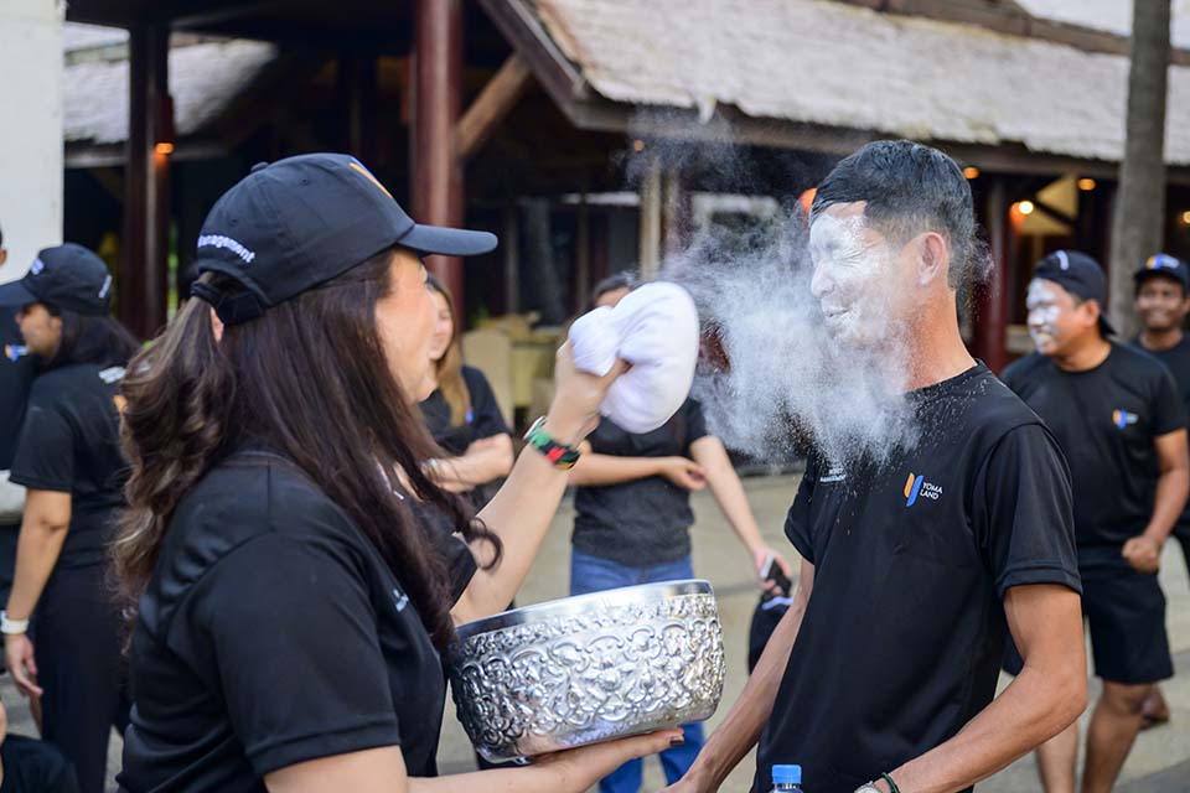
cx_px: 595
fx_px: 1421
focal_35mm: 43
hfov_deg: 45.4
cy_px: 396
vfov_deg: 31.2
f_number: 3.2
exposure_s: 1/200
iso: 1600
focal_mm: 43
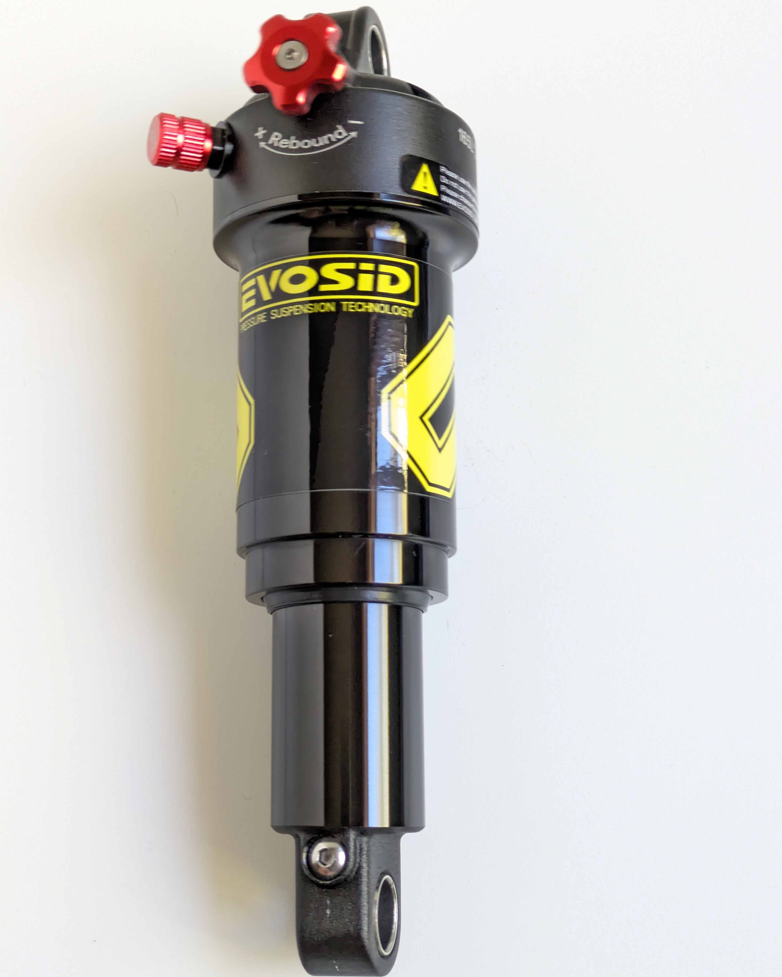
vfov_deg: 34.1
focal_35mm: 55
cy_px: 481
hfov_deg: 27.6
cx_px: 391
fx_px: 1591
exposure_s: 1/50
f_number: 1.89
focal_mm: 5.43
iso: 302
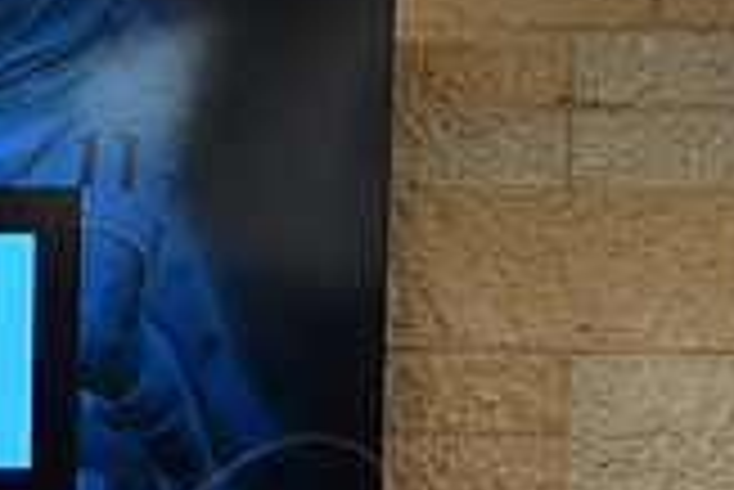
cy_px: 726
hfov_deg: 8.1
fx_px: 5081
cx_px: -356
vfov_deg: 5.5
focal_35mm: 249
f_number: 2.8
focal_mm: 70
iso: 400
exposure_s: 1/60
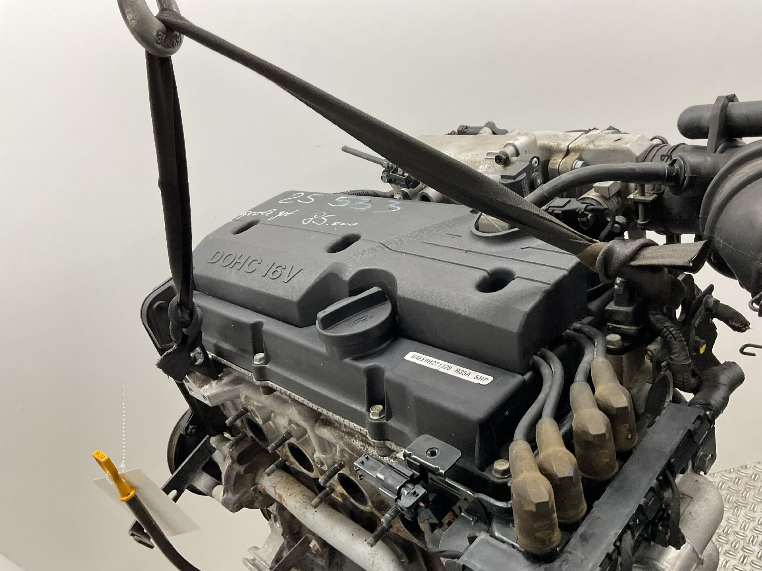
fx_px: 638
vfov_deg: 48.2
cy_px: 286
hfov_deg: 61.7
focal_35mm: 29
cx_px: 381
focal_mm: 3
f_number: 1.8
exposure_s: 1/100
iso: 50
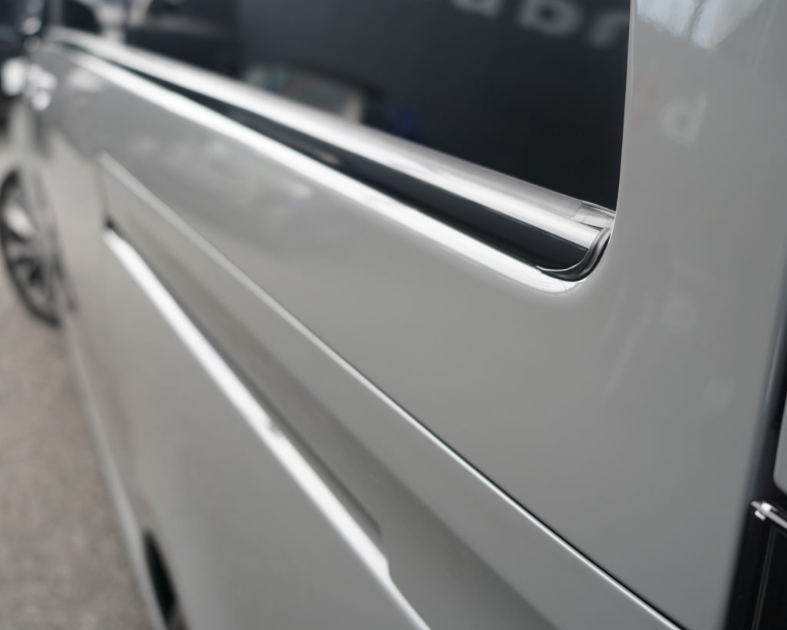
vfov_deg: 31.5
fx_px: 1118
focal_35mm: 48
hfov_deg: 38.8
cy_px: 311
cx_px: 394
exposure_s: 1/160
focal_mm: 34
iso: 400
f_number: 4.5
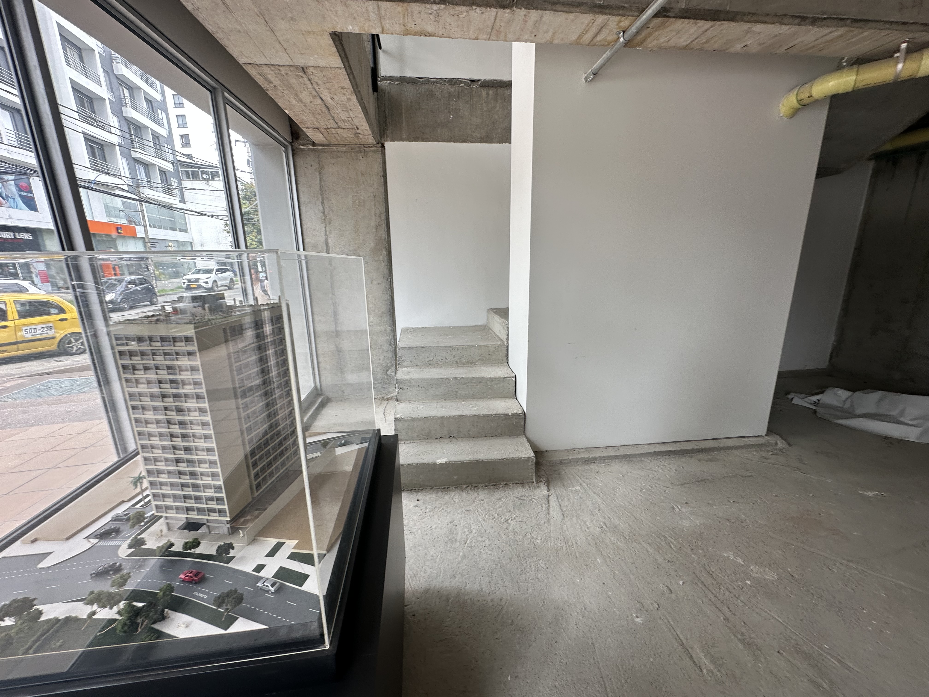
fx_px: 376
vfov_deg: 85.7
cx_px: 464
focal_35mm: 14
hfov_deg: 102.1
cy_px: 348
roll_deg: +0.0
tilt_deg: -13.3
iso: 40
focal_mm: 2.22
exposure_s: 1/99
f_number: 2.2
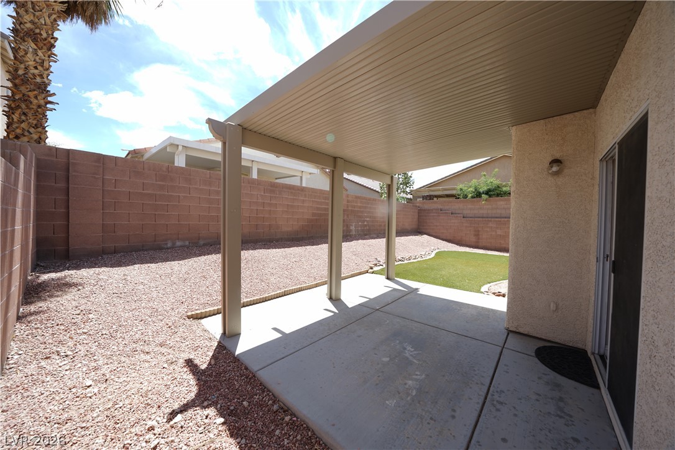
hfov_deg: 112.6
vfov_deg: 90.0
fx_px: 225
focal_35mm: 12
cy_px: 225
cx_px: 338
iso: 50
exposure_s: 1/50
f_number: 9
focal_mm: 12
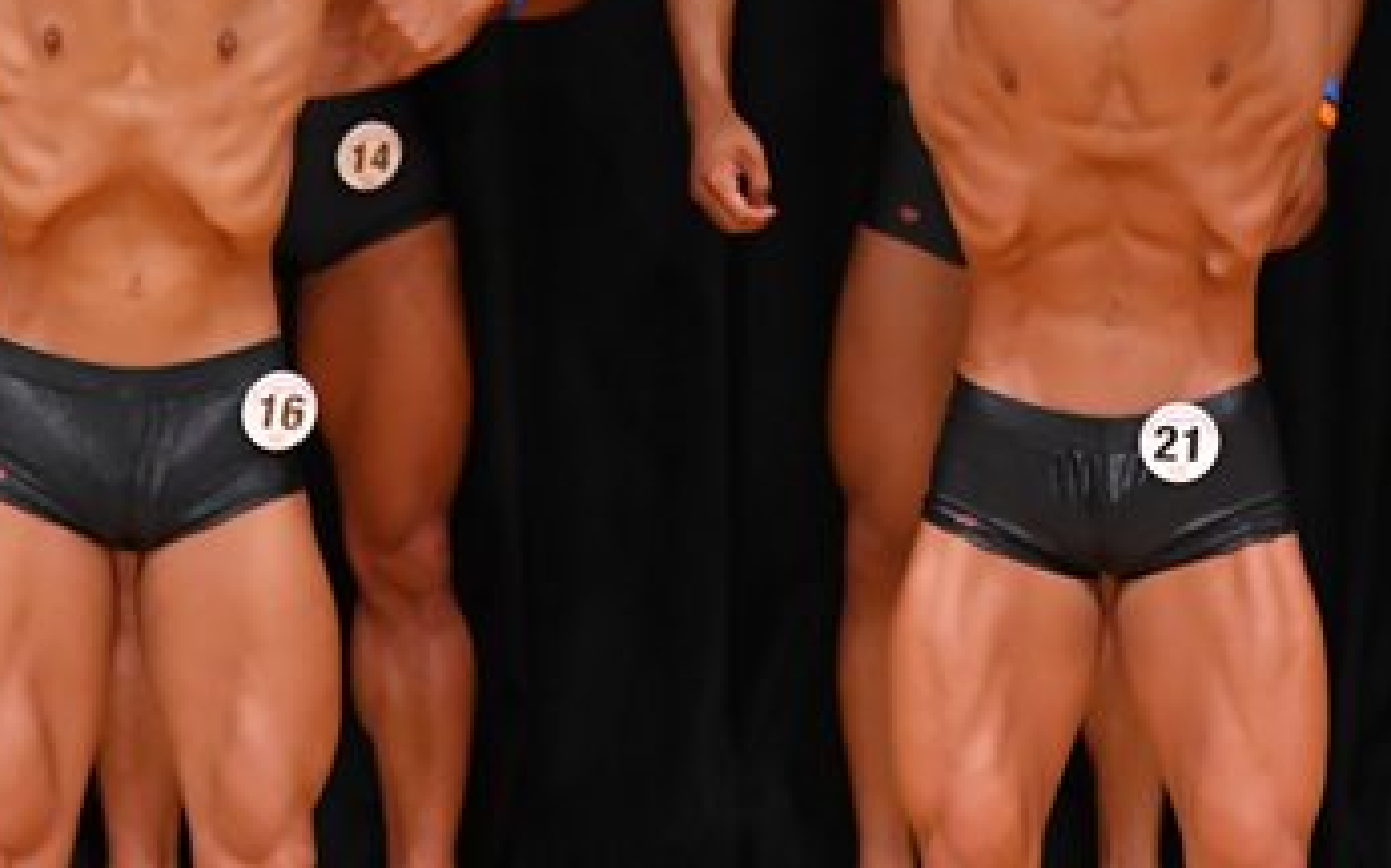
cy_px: 494
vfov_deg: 2.0
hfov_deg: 3.2
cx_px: 1313
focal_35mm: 651
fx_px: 24671
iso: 4000
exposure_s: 1/400
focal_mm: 190
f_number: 5.6
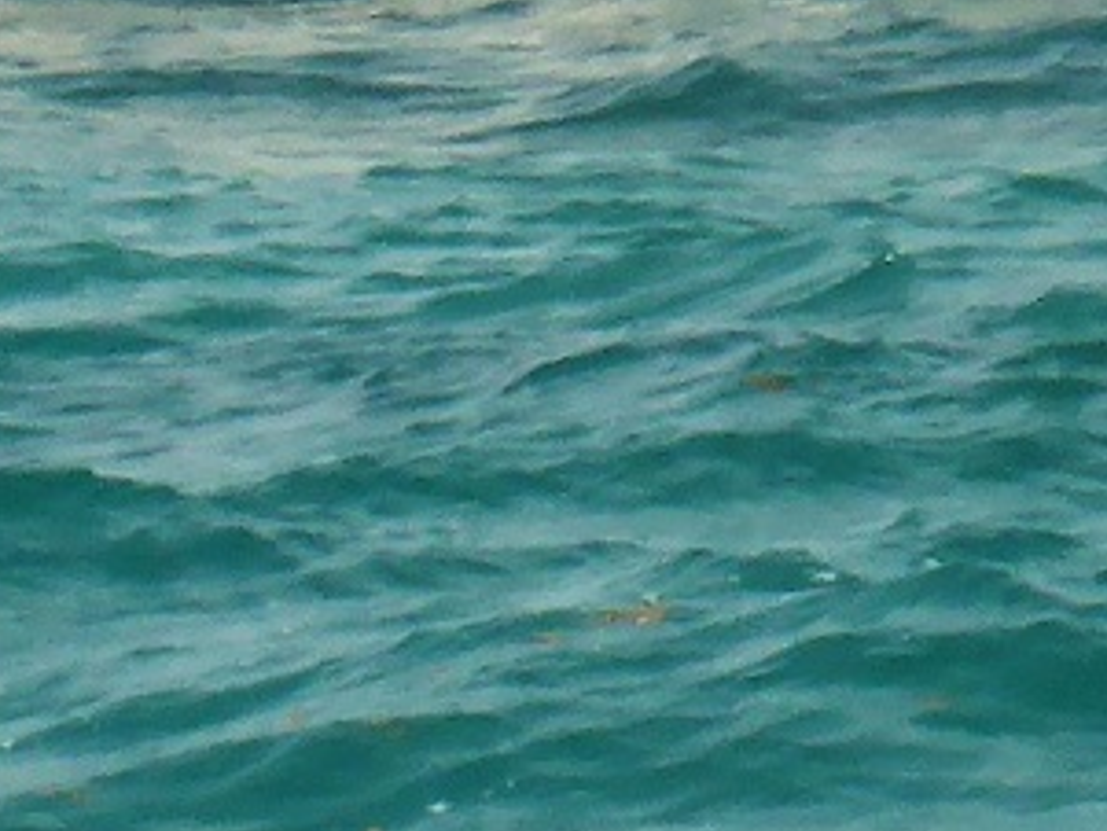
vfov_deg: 1.6
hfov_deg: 2.1
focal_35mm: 950
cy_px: -300
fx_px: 30393
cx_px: -4
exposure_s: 1/500
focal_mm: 22.8
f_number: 5.9
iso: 125
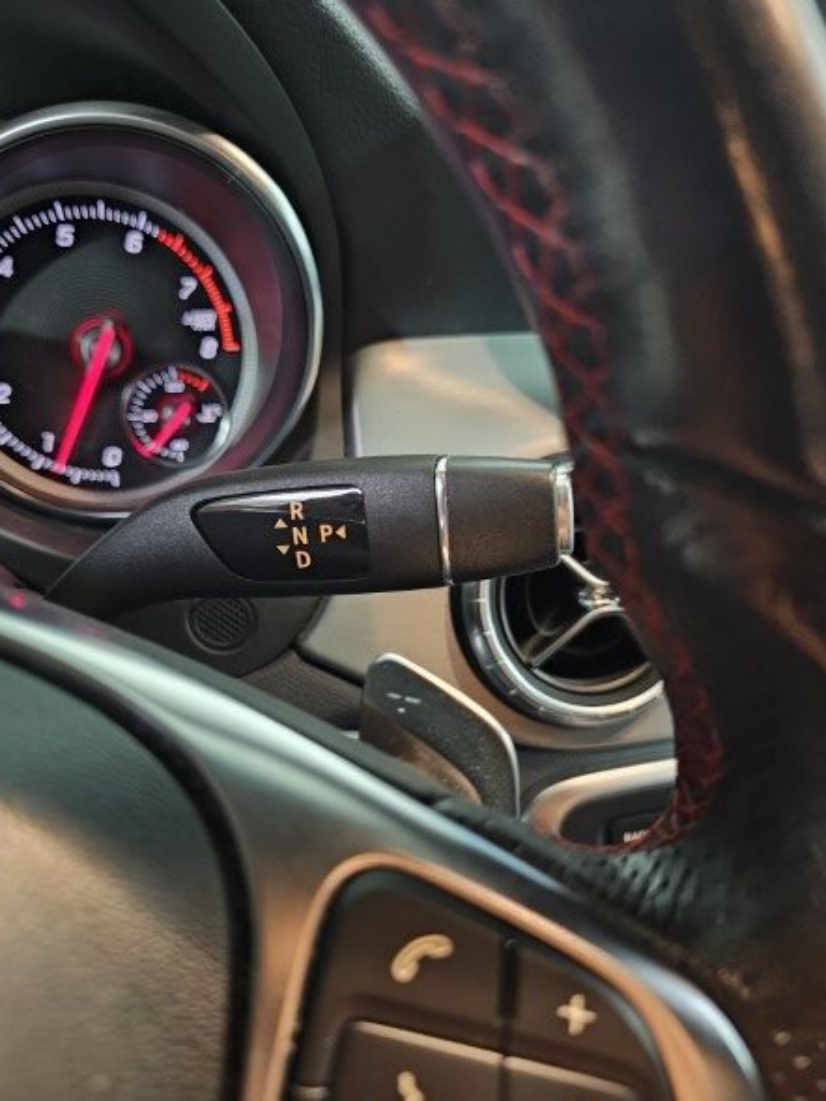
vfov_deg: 69.3
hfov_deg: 54.9
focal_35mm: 25
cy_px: 587
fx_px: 795
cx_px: 396
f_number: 1.7
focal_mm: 6.3
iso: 640
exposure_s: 1/25
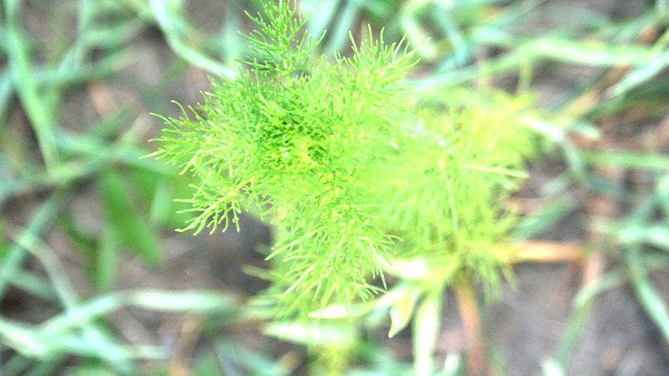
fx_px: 2128
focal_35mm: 120
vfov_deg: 10.1
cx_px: 332
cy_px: 135
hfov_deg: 17.9
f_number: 5.6
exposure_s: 1/125
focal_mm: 70
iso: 400
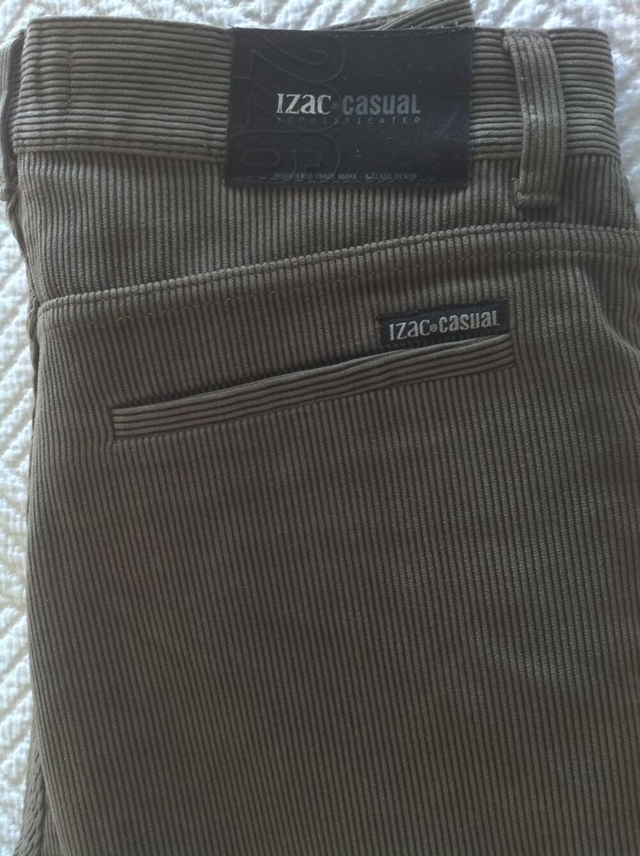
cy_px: 428
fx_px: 865
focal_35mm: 35
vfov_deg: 52.7
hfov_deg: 40.6
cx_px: 320
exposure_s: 1/15
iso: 160
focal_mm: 4.28
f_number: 2.4
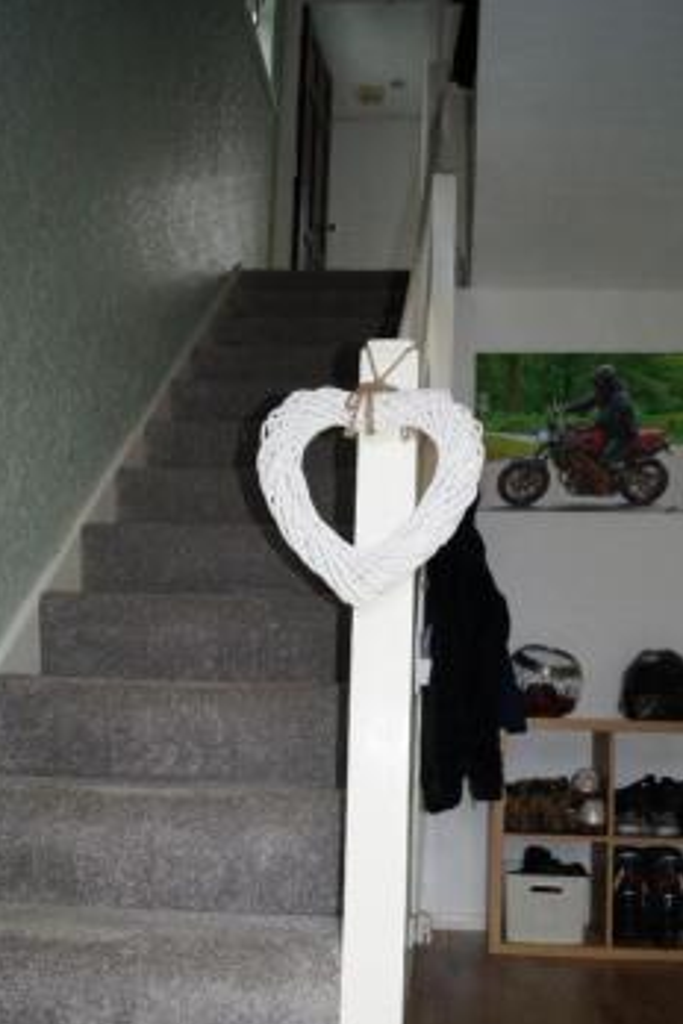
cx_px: 364
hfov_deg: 27.5
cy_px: 631
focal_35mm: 49
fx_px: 1394
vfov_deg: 40.1
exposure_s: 1/160
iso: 320
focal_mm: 26
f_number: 4.5
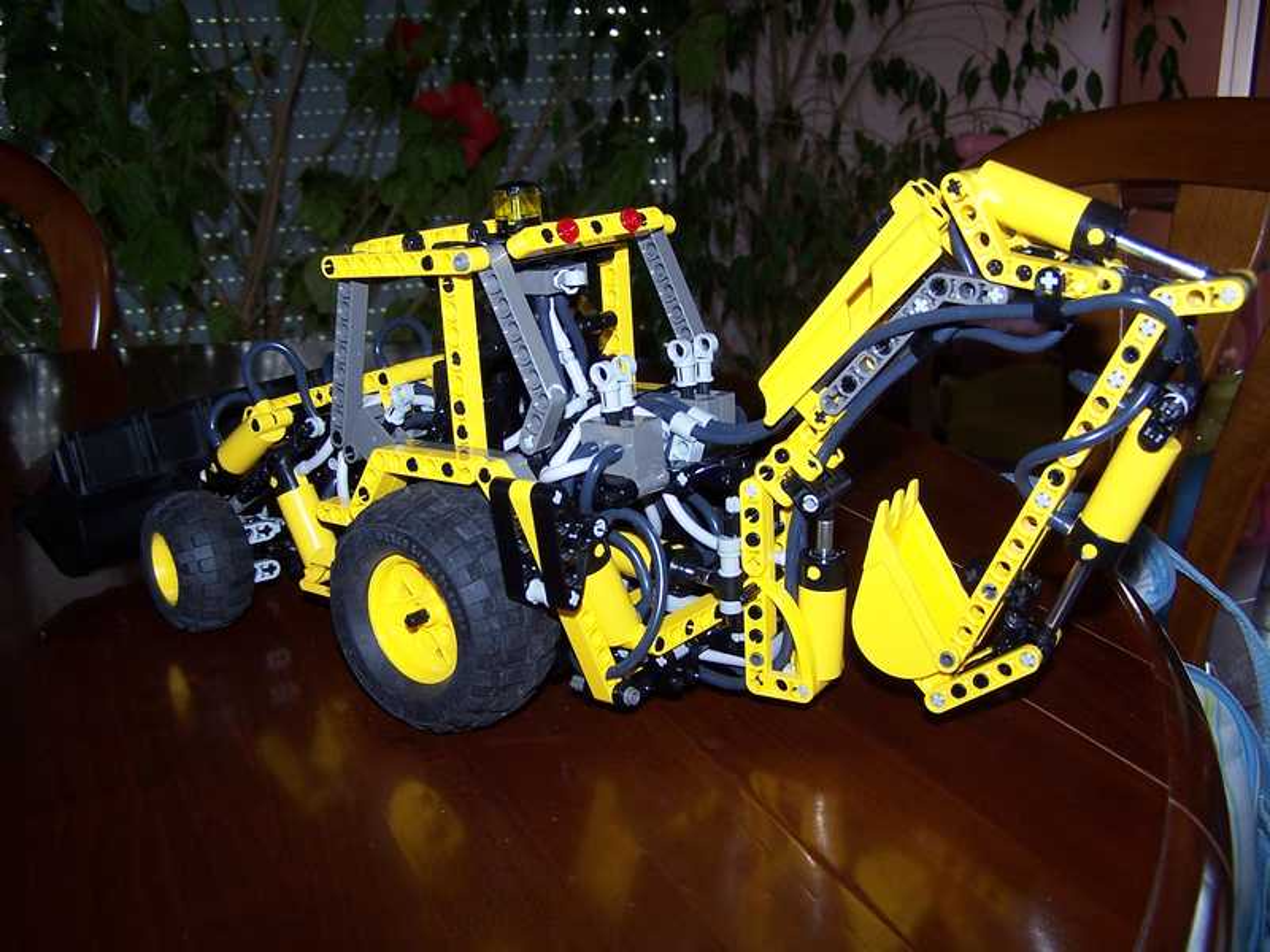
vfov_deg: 37.7
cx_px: 635
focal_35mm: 38
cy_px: 476
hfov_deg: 49.0
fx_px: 1394
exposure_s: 1/60
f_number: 2.8
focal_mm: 6.3
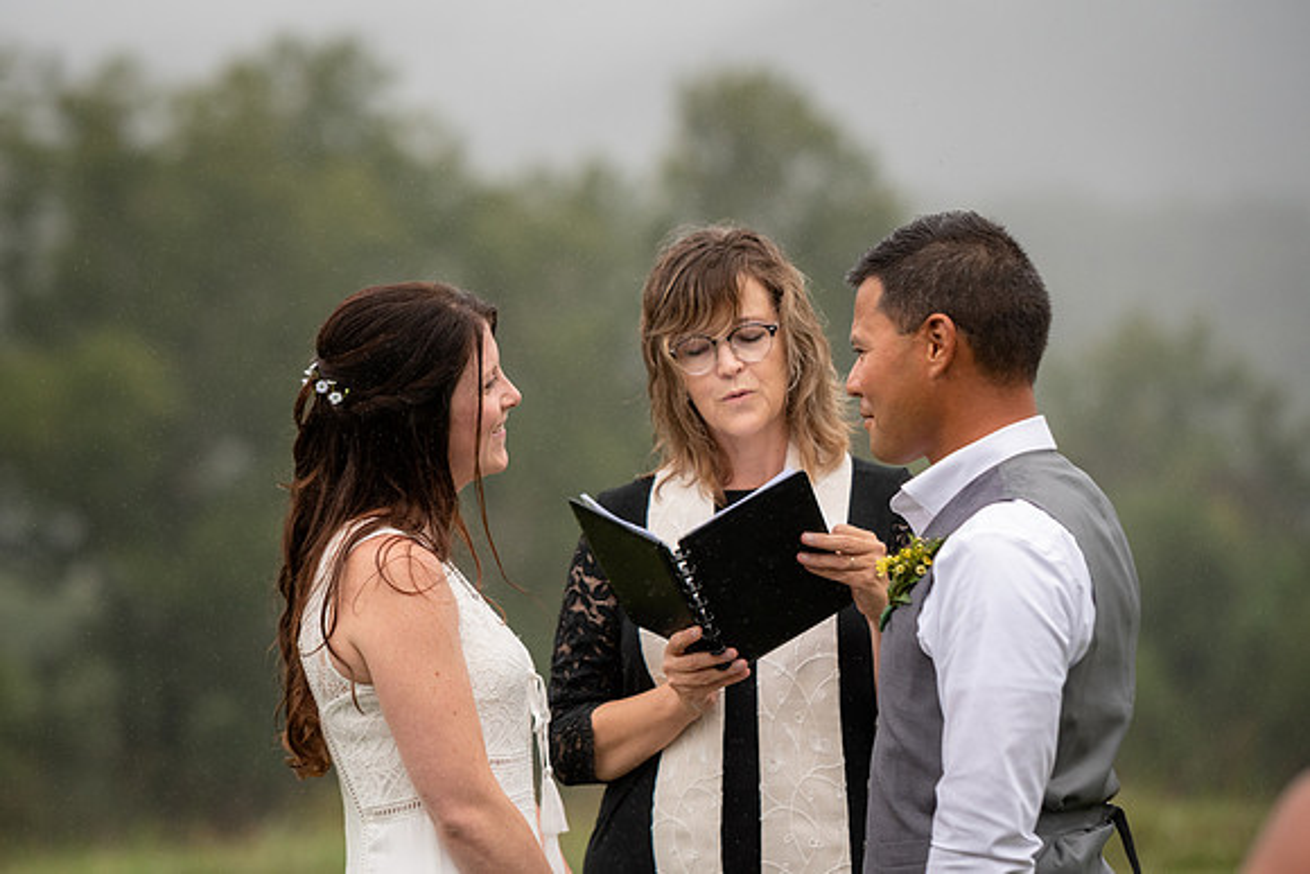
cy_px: 437
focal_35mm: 195
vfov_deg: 7.0
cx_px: 655
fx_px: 7097
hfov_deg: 10.5
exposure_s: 1/8000
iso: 900
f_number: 2.8
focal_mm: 130
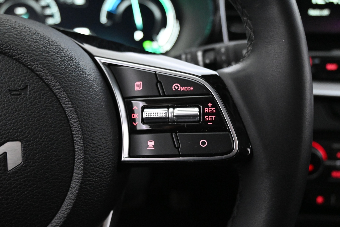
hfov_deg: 61.9
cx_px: 170
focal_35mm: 30
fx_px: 283
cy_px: 114
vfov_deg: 43.6
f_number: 3.8
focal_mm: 20
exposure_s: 1/30
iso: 6400
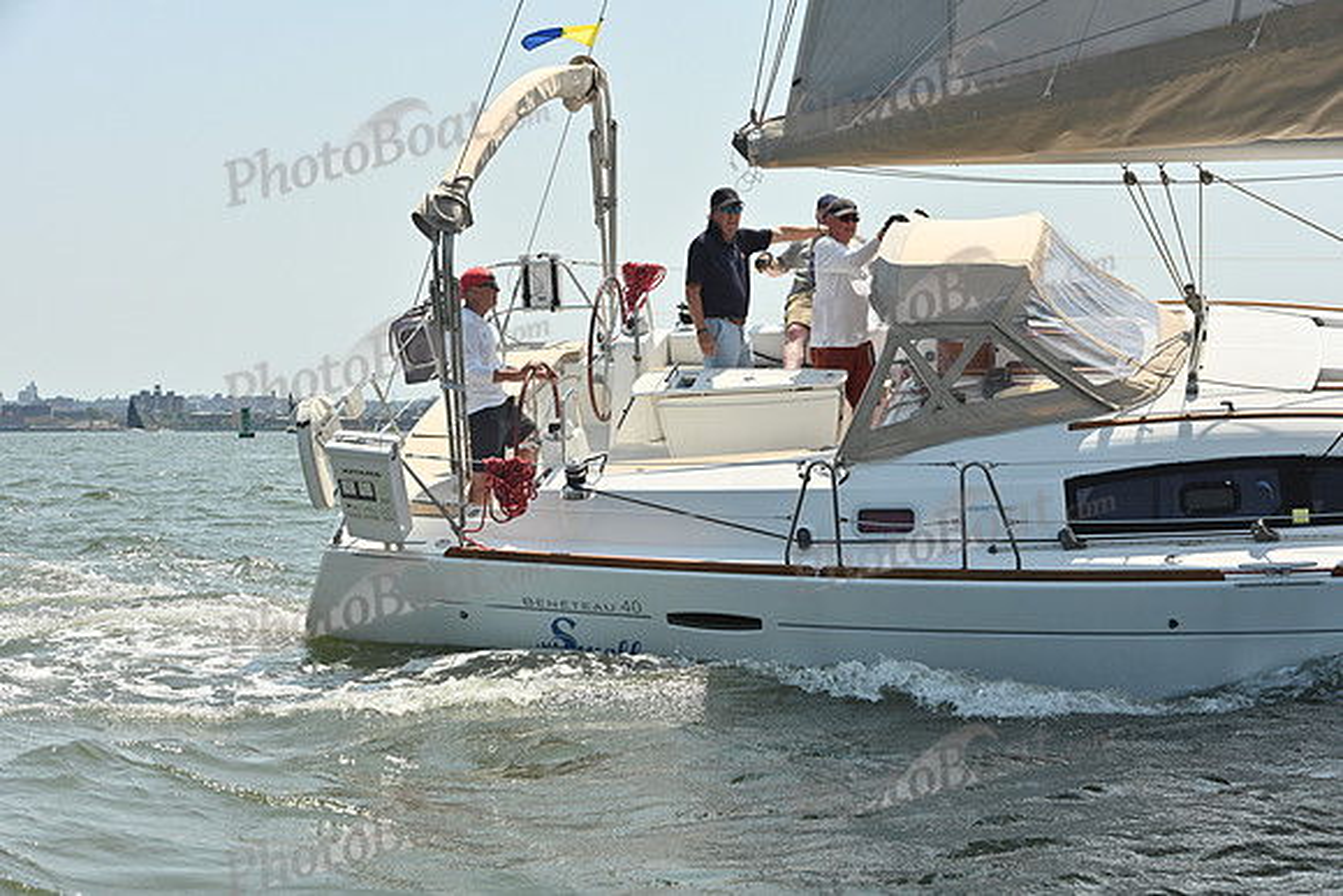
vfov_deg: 19.5
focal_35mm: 70
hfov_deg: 28.8
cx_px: 672
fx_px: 2612
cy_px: 448
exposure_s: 1/1250
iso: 320
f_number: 8
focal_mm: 70
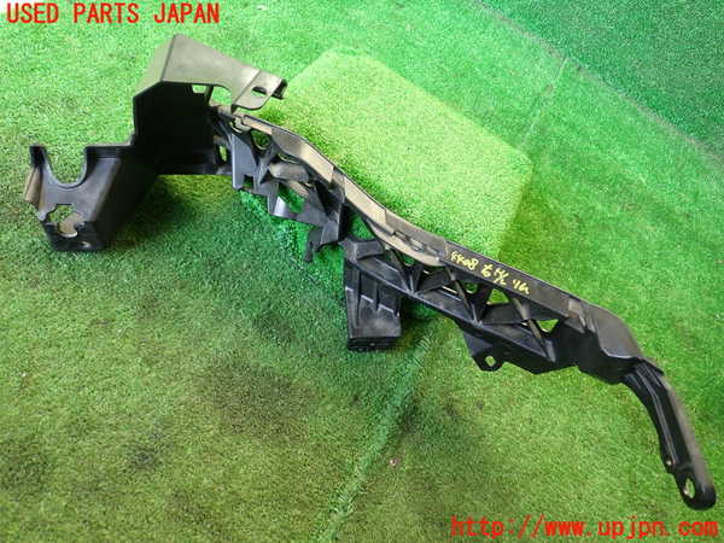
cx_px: 362
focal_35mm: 30
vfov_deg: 46.8
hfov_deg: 60.0
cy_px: 272
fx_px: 627
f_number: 2.3
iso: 200
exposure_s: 1/100
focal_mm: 5.4
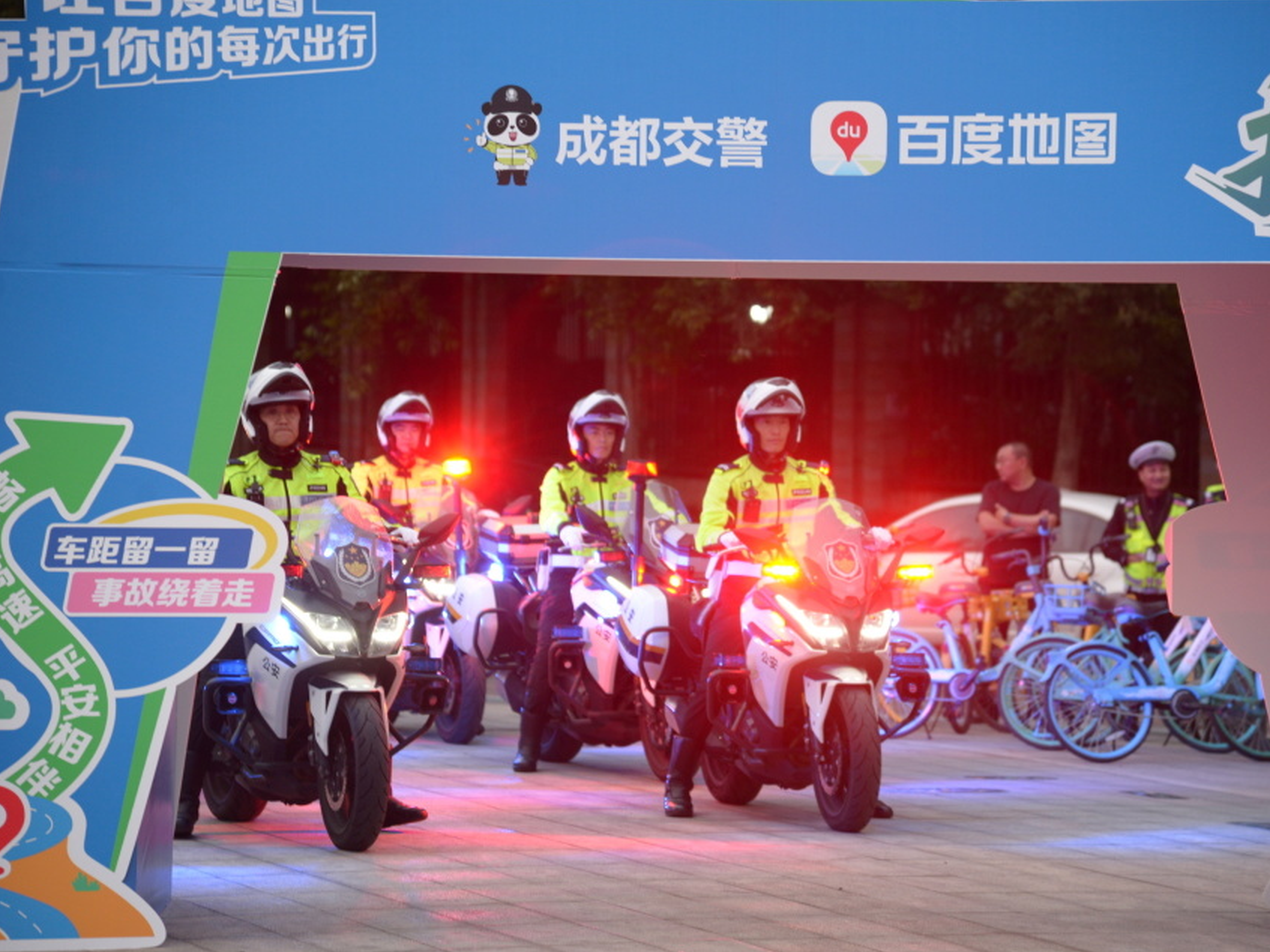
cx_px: 718
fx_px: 4805
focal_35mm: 131
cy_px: 477
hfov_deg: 15.1
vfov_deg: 11.3
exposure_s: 1/45
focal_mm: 120
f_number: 4
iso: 1000
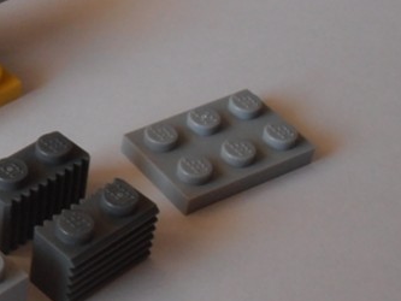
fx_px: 1159
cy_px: 223
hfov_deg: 18.6
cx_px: -77
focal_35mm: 100
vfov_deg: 14.7
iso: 125
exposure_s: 1/20
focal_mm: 6.61
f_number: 3.9
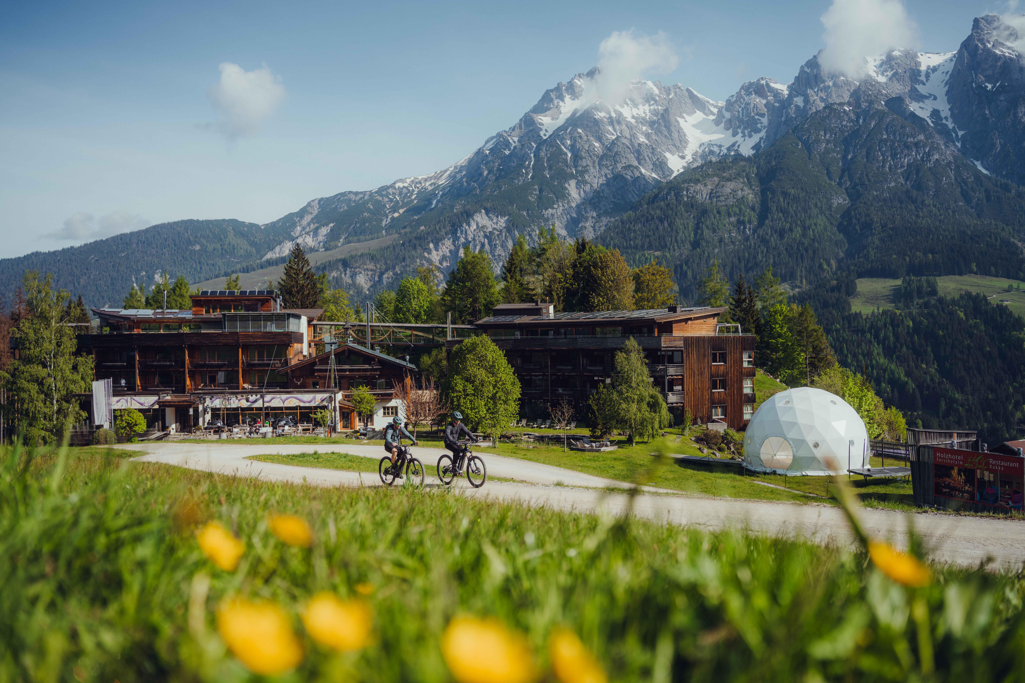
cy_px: 342
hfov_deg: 65.5
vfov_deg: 46.4
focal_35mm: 28
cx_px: 512
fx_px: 797
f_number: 2.8
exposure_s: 1/2000
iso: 125
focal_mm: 28
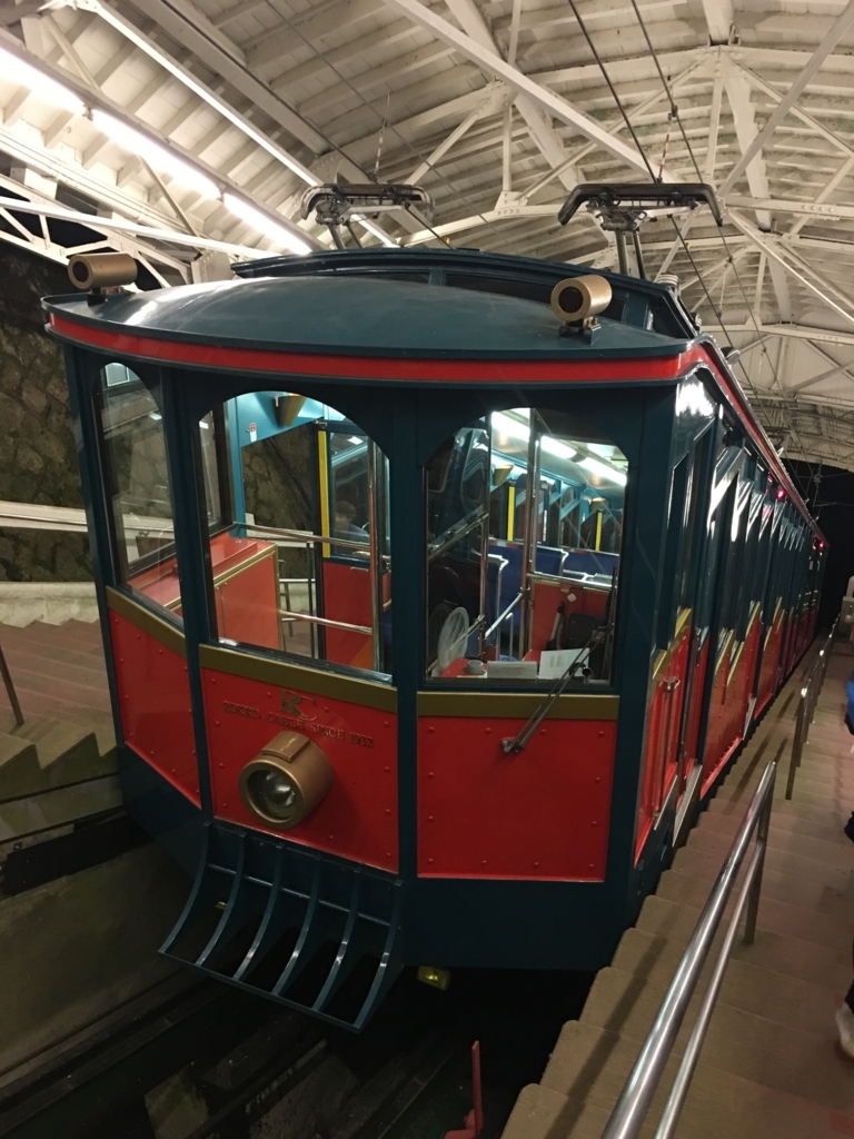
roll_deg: +2.2
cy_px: 570
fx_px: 954
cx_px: 427
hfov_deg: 48.2
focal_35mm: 29
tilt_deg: -26.7
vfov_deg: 61.7
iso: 100
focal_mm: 4.15
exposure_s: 1/10
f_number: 2.2
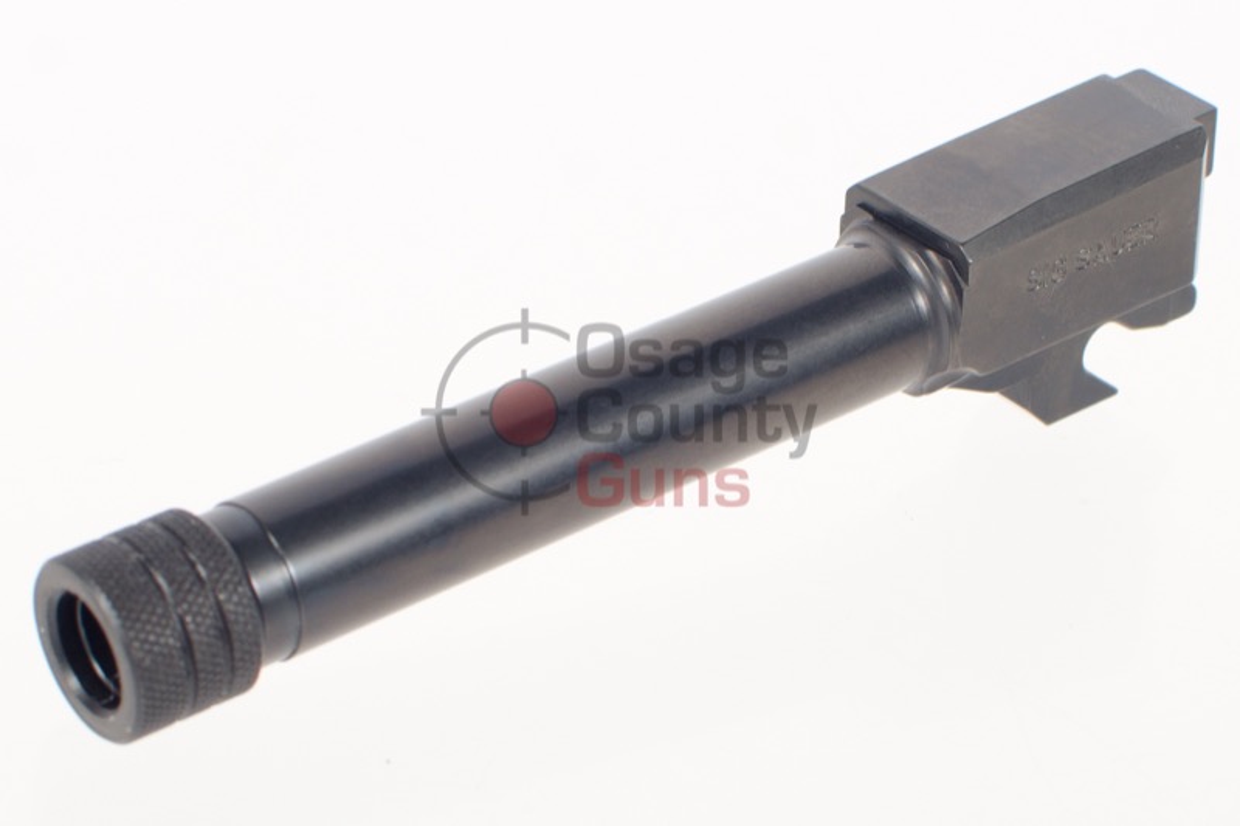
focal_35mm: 52
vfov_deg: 25.7
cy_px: 413
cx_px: 620
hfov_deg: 37.9
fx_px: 1808
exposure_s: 1/250
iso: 200
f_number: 7.1
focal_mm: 35
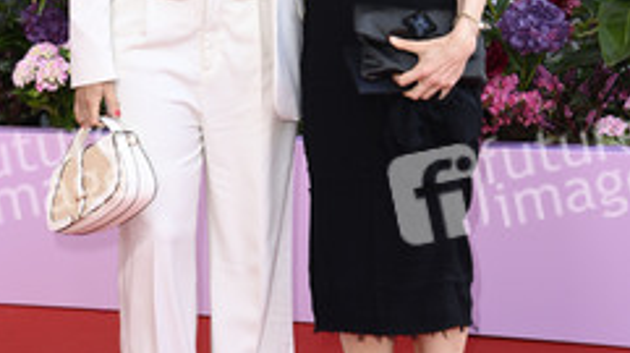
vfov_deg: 10.6
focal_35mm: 113
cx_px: 285
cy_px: 52
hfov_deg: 19.0
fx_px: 1886
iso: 640
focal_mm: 65
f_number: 6.3
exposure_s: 1/250
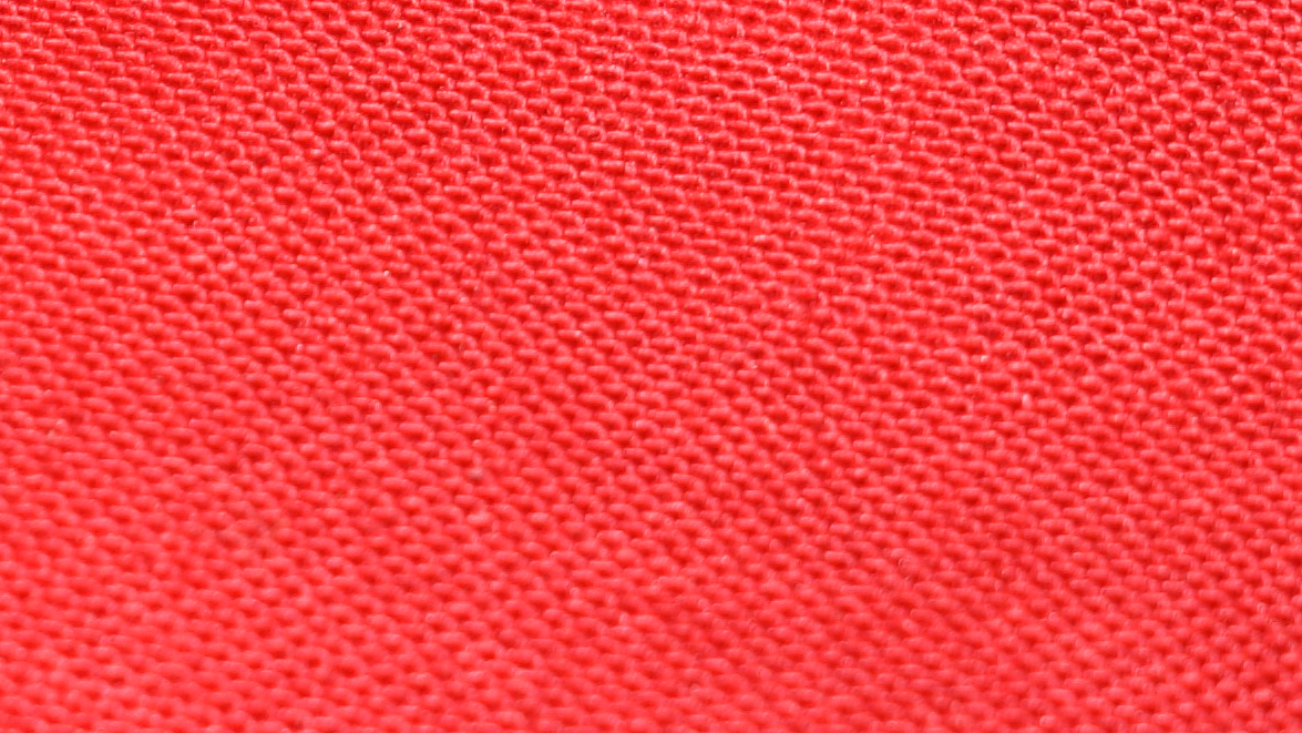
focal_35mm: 305
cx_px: -295
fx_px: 10530
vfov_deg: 3.9
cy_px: -1156
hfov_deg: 7.0
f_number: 8
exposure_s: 1/60
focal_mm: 38
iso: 100
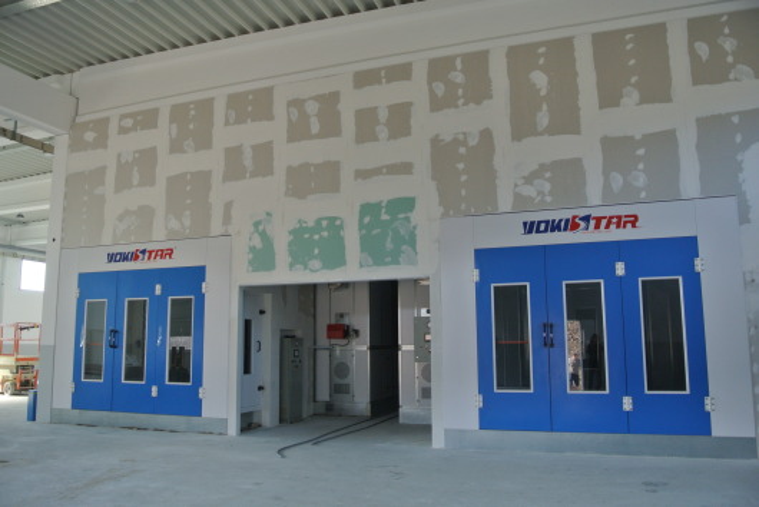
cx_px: 380
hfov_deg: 67.4
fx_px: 570
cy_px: 254
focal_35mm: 27
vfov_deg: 48.0
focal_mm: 10
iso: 220
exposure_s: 1/125
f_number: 3.5
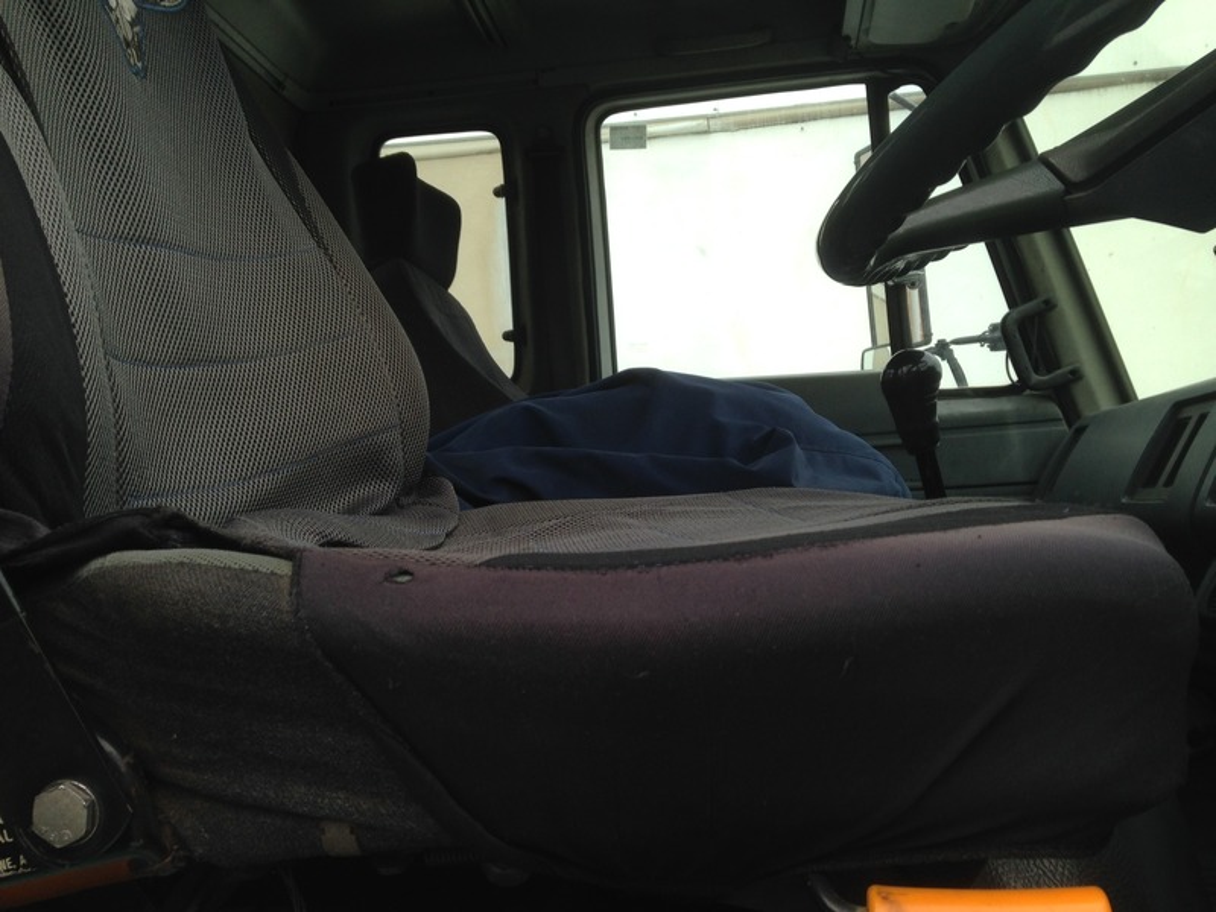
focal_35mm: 33
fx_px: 1159
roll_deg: +4.0
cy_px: 456
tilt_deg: +3.8
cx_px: 608
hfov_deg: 55.4
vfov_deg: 42.9
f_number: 2.4
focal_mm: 4.12
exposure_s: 1/267
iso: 50
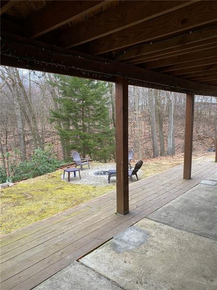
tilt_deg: -6.1
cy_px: 145
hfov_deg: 53.1
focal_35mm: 26
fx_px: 217
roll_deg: +0.7
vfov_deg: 67.3
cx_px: 108
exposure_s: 1/141
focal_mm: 4.25
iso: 32
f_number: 1.8
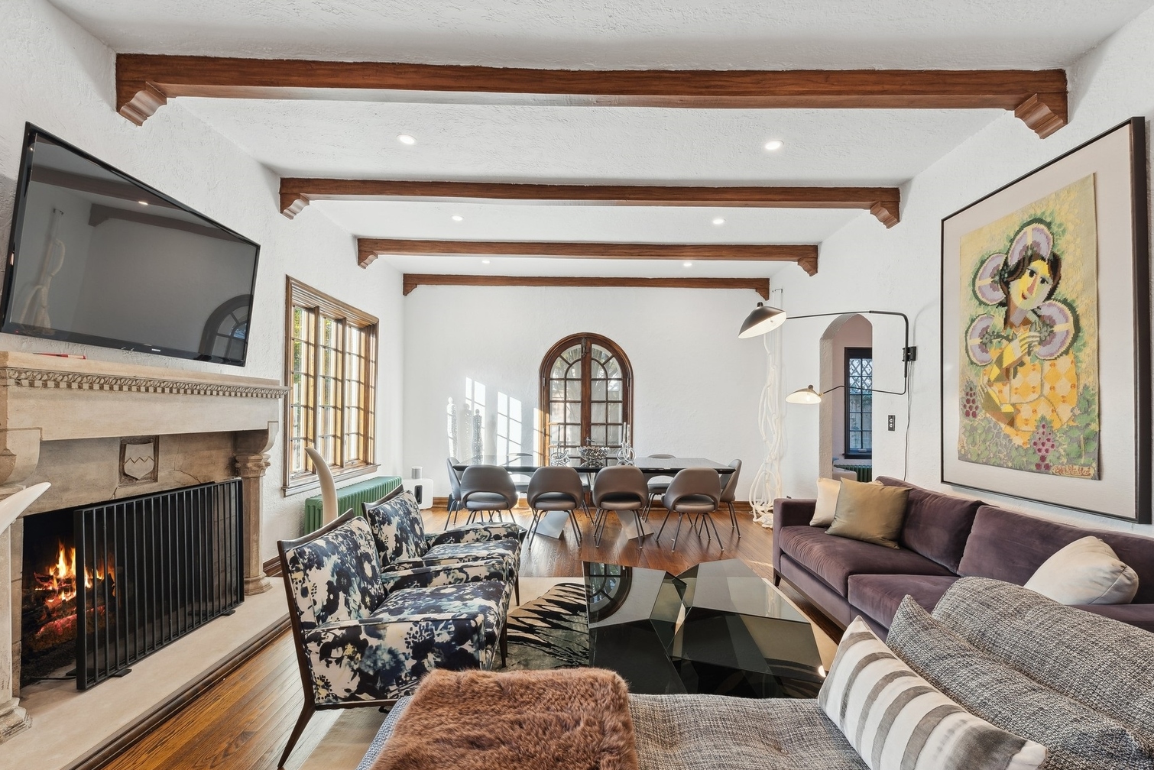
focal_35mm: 15
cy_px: 408
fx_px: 481
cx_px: 588
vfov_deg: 77.3
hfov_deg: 100.4
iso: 200
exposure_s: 1/10
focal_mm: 14
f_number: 9
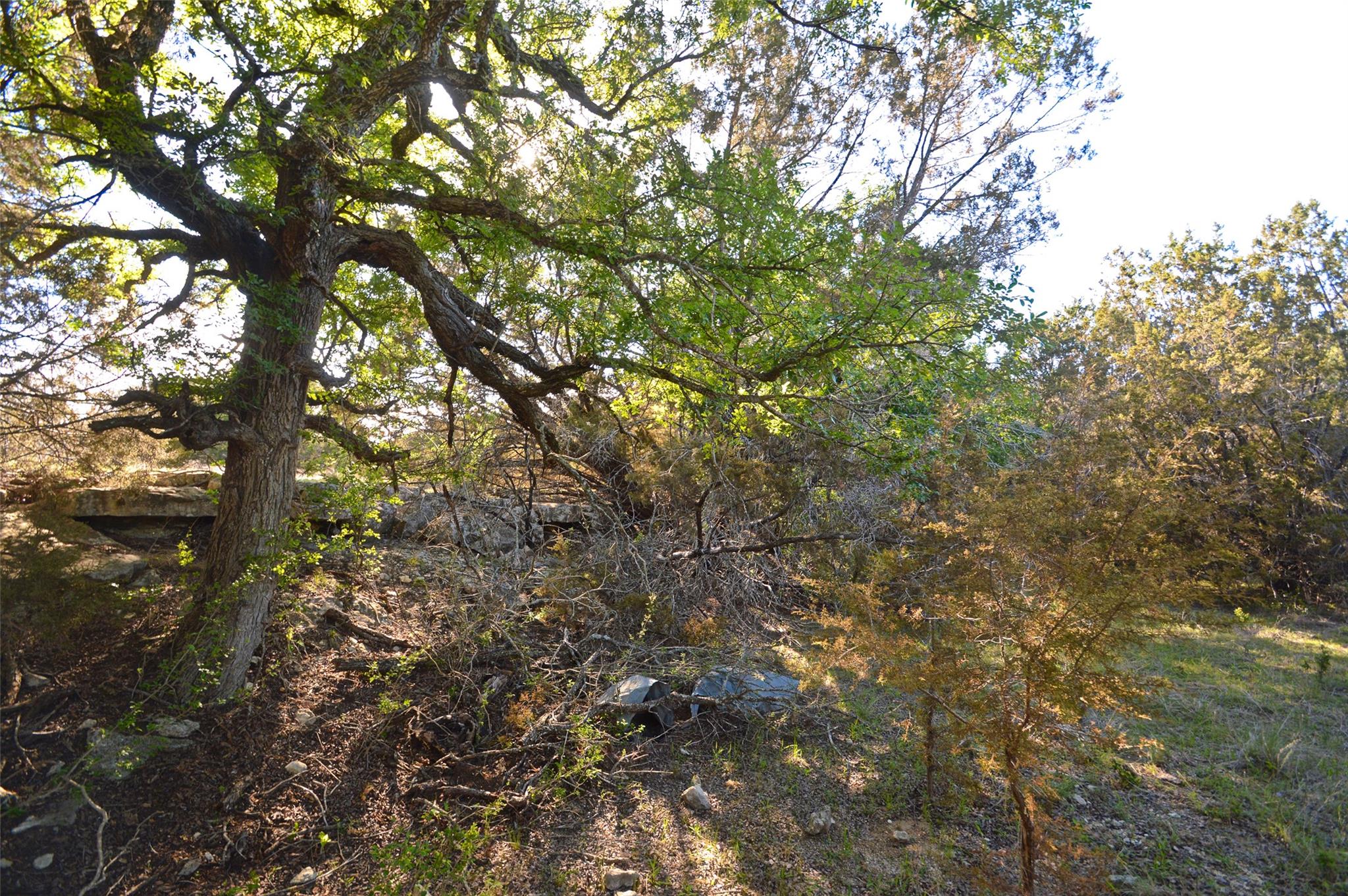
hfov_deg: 100.4
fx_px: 561
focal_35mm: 15
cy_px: 448
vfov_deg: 77.2
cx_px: 674
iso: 200
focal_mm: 10
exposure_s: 1/25
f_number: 5.6
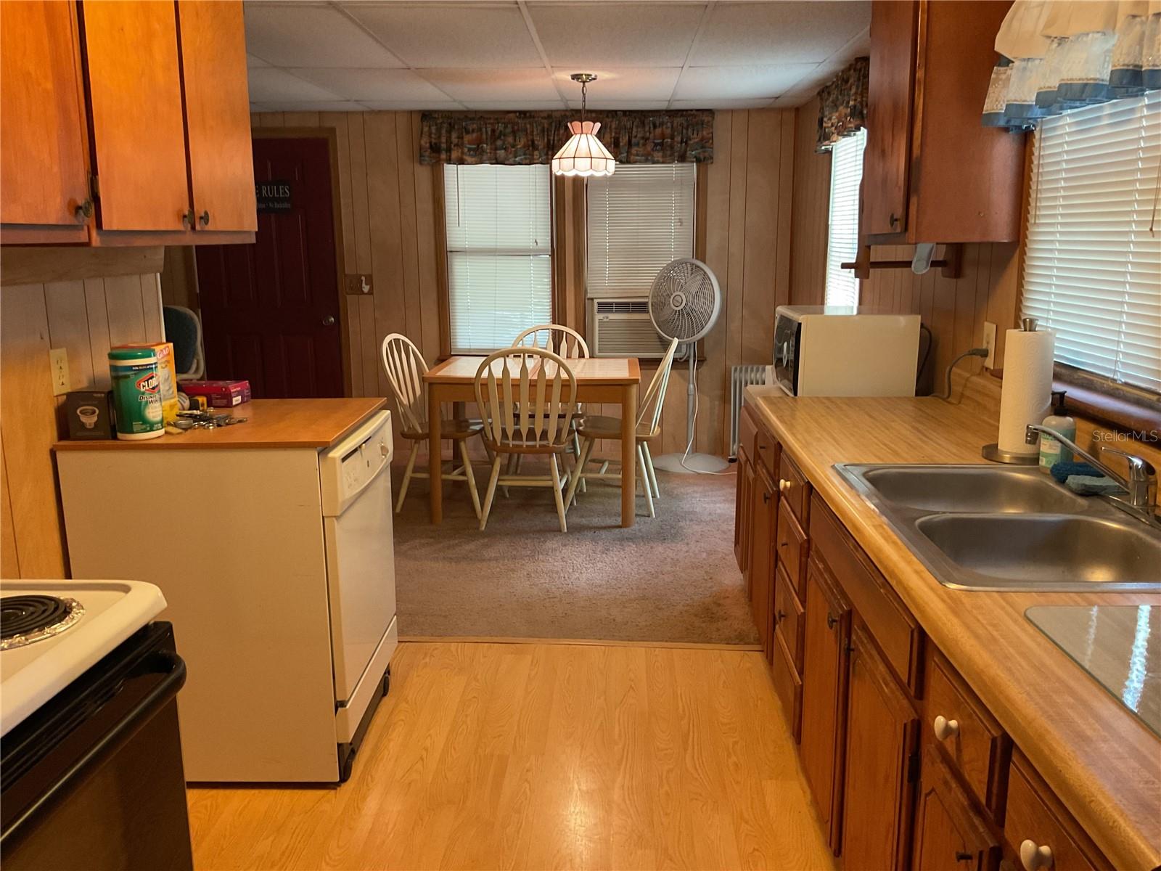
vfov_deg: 48.2
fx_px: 973
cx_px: 580
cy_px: 436
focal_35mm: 29
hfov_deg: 61.7
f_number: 1.8
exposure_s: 1/40
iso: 200
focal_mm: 3
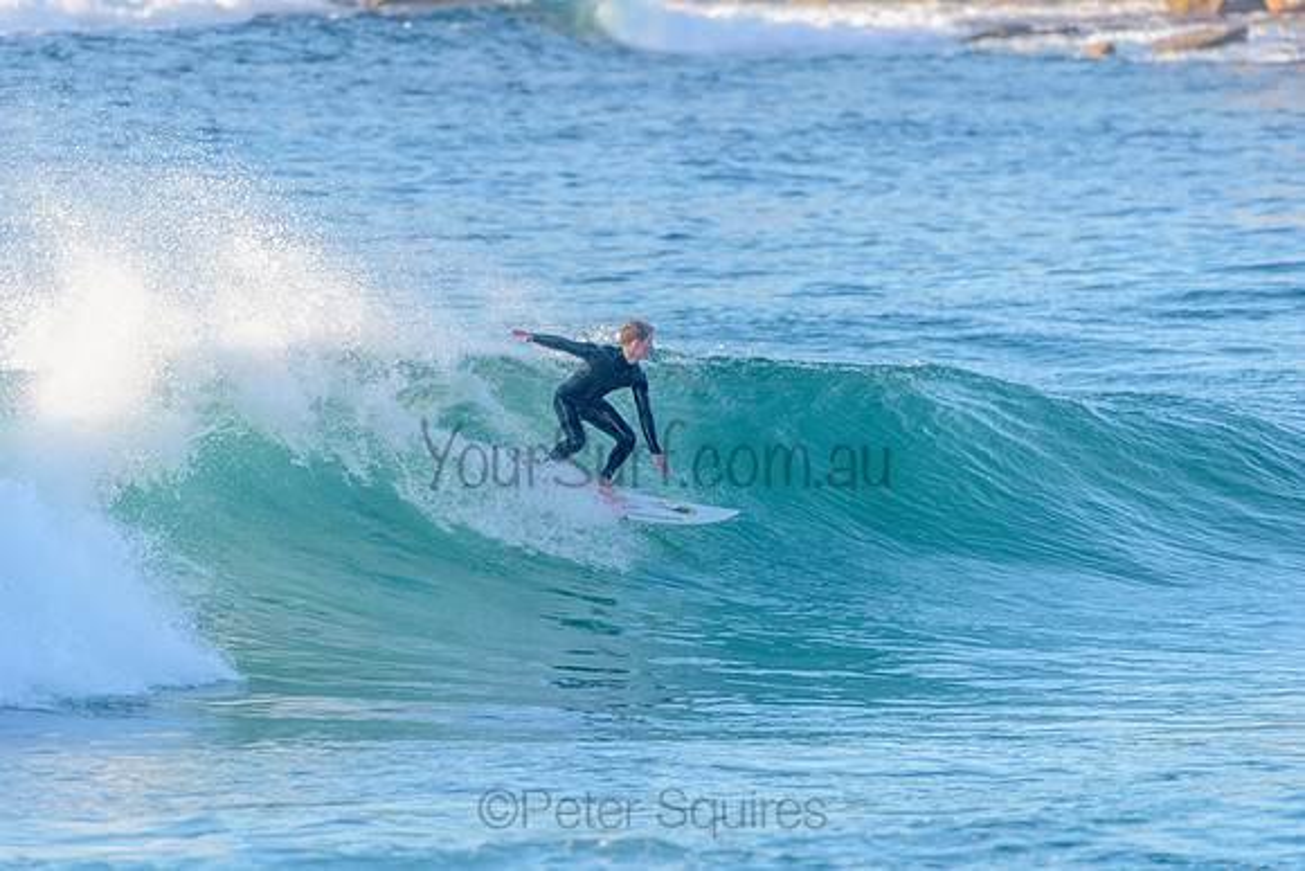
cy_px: 436
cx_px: 652
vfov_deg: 2.8
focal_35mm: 500
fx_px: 18128
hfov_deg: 4.1
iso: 450
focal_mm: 500
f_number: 5.6
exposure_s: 1/1000
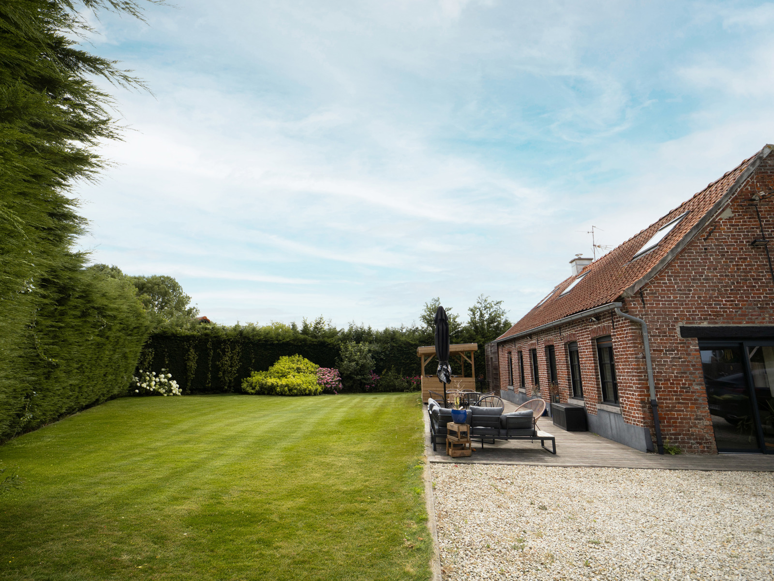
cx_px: 387
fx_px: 358
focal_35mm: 16
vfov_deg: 78.1
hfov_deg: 94.5
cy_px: 290
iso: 200
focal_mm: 8
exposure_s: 1/1600
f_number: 4
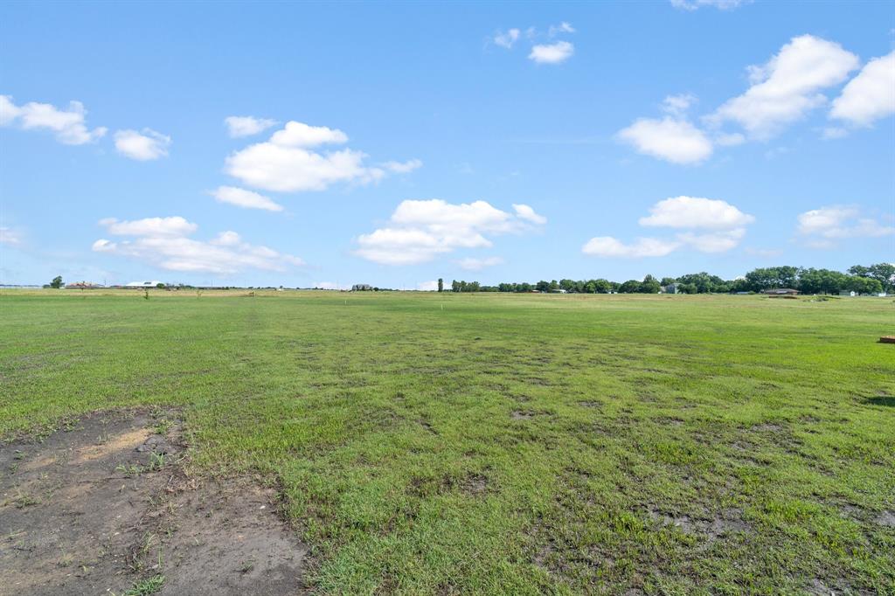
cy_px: 298
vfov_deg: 73.7
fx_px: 398
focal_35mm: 16
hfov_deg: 96.8
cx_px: 448
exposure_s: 1/13
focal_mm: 16
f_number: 13
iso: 100
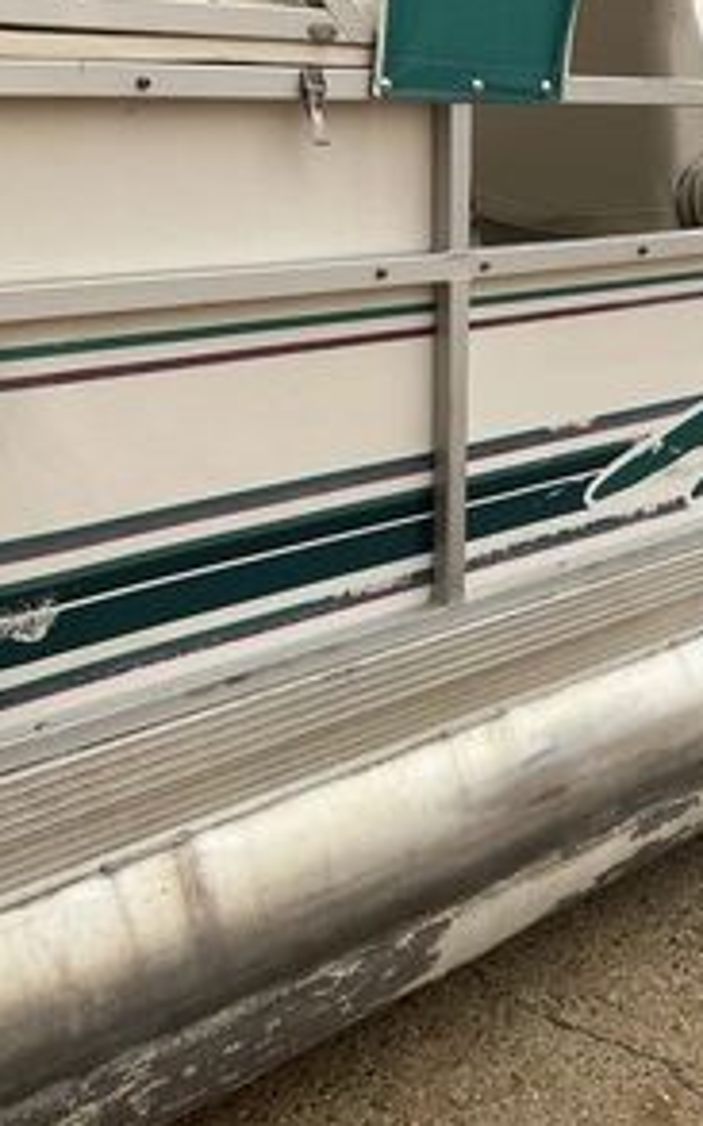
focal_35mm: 42
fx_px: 1288
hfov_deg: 30.1
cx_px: 515
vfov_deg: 47.2
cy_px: 557
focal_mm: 3
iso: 25
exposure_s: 1/759
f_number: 1.8
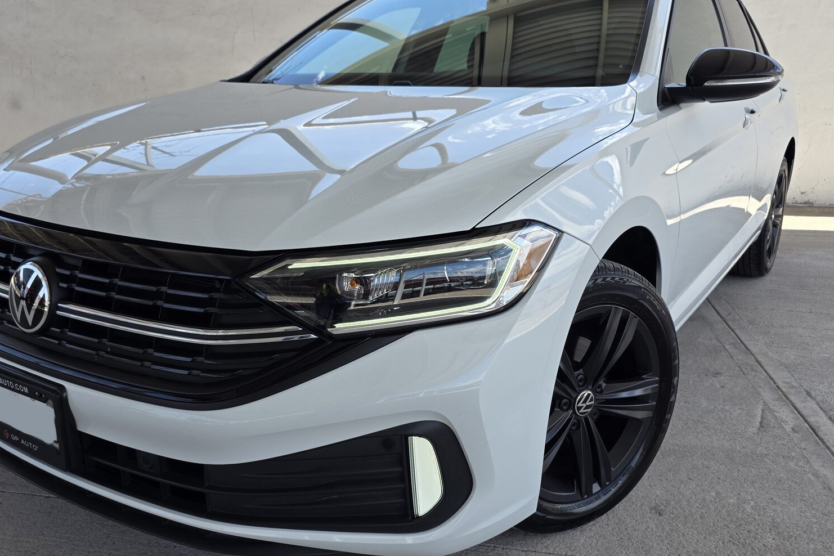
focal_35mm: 31
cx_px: 390
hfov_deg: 60.2
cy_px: 284
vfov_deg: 42.3
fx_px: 718
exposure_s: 1/1429
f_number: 1.7
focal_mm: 6.3
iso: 80
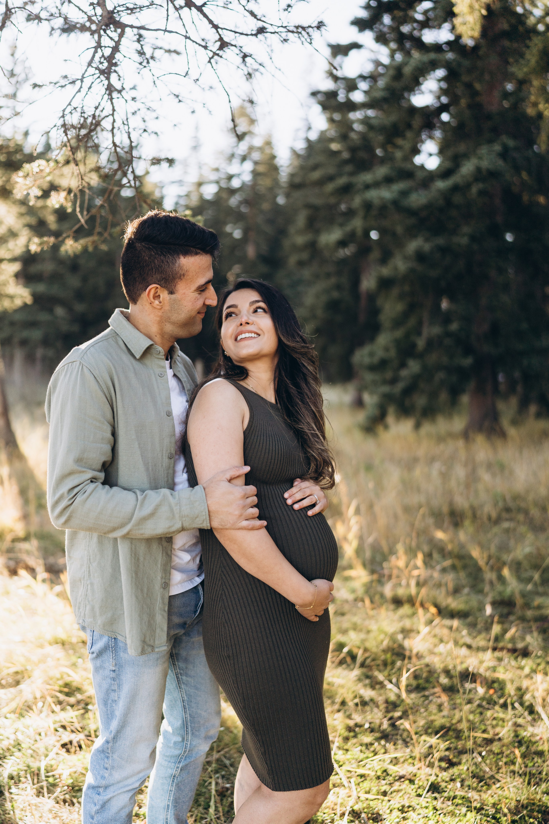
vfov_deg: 54.4
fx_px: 801
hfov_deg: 37.9
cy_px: 412
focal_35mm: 35
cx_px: 274
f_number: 1.4
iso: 250
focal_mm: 35
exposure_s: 1/3200
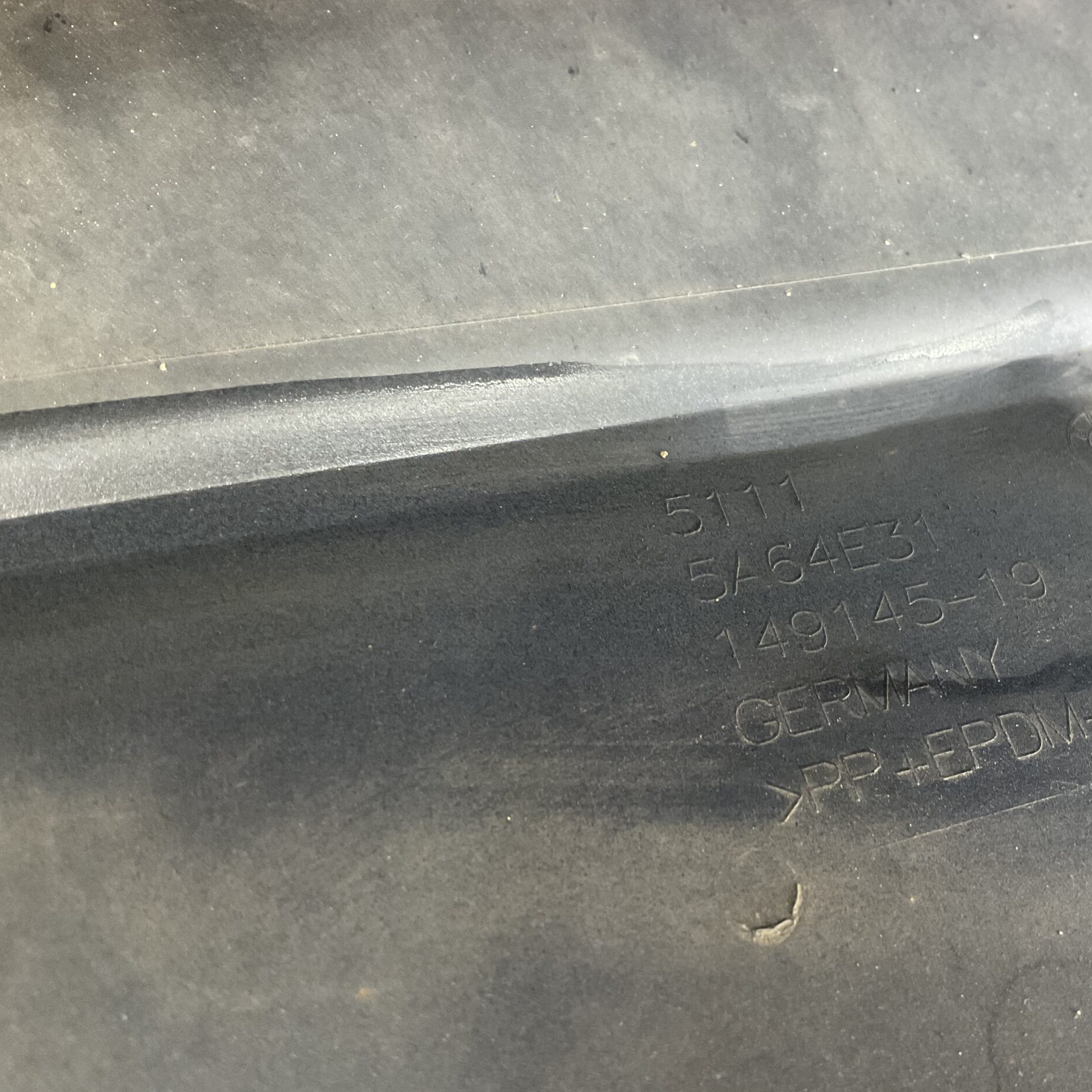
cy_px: 559
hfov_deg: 46.5
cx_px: 724
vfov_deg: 47.2
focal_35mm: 35
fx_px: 1249
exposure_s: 1/50
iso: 250
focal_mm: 3
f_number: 1.8
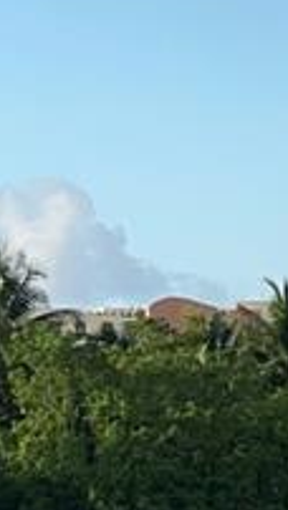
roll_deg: +0.9
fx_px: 4550
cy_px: 841
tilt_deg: -2.1
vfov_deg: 6.3
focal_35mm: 336
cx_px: 687
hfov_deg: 3.6
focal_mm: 6
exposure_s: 1/600
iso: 20
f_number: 2
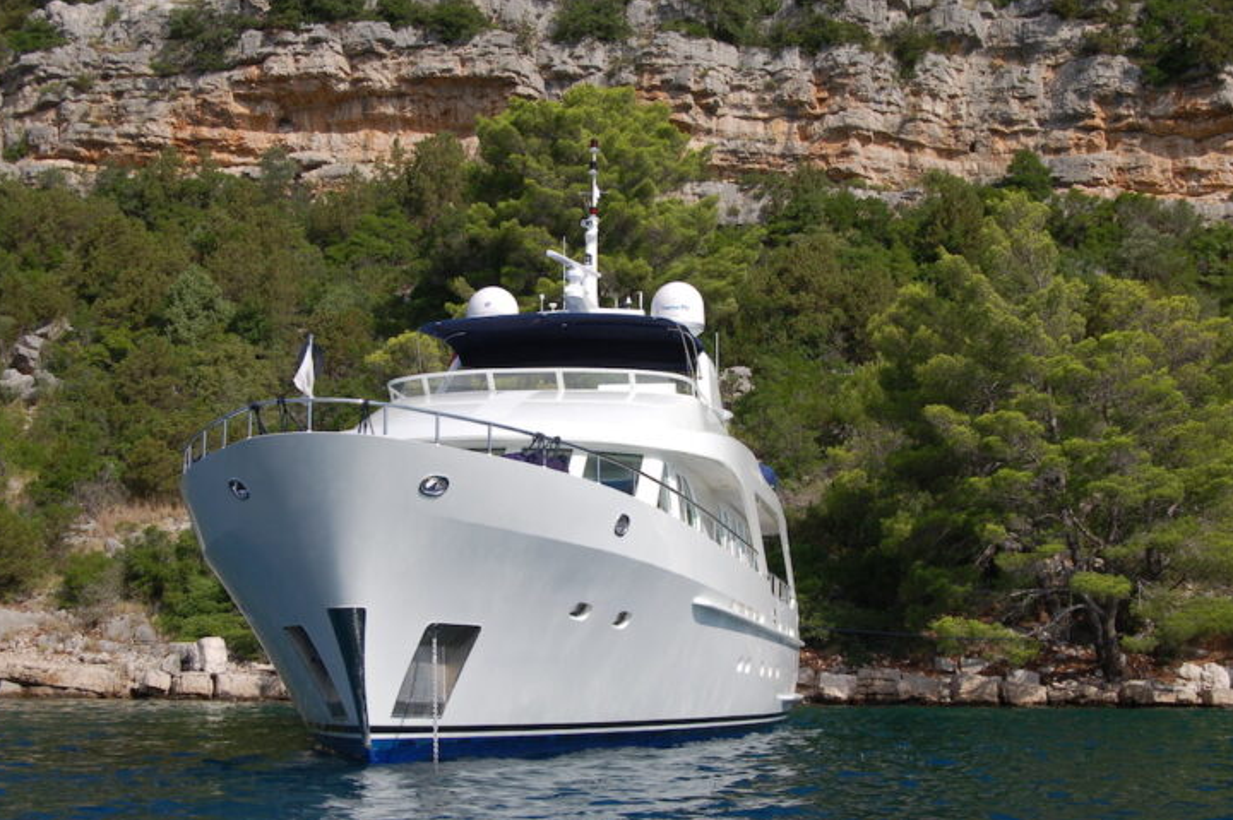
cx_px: 608
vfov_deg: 21.2
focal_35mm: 64
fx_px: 2190
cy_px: 420
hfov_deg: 31.4
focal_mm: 40
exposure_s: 1/500
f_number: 9
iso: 200
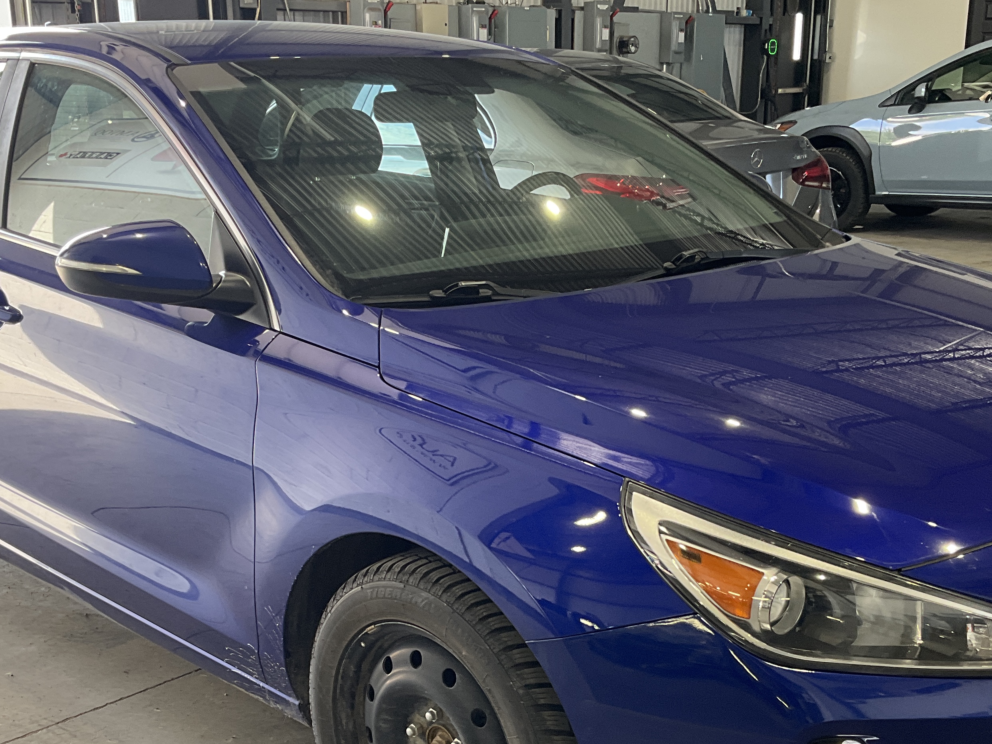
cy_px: 531
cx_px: 517
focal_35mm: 47
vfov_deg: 30.5
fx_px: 1347
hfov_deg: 40.4
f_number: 1.8
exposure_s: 1/122
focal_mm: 3
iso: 64
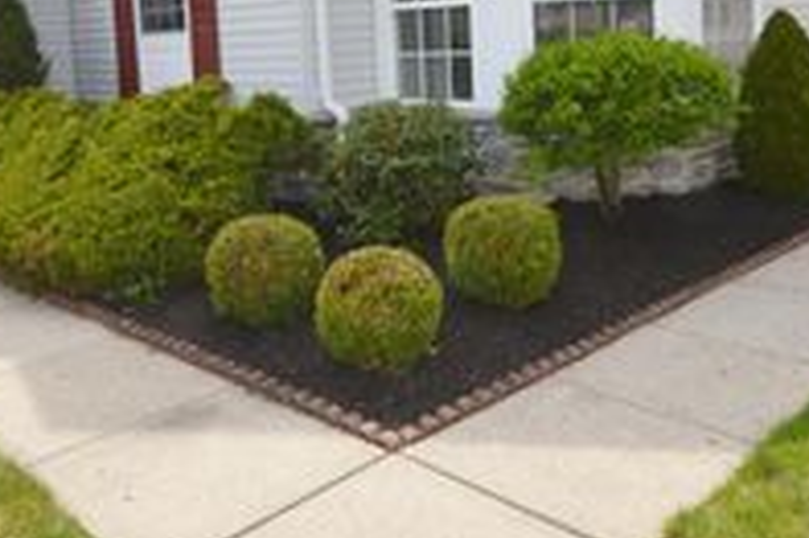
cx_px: 374
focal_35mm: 38
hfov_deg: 50.7
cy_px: 131
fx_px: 853
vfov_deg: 34.2
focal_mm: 10
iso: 100
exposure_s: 1/200
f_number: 10
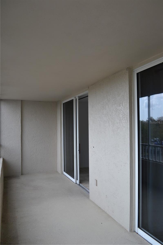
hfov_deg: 47.9
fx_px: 184
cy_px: 122
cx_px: 82
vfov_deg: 67.4
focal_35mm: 27
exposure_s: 1/125
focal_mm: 18
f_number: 5.6
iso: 200
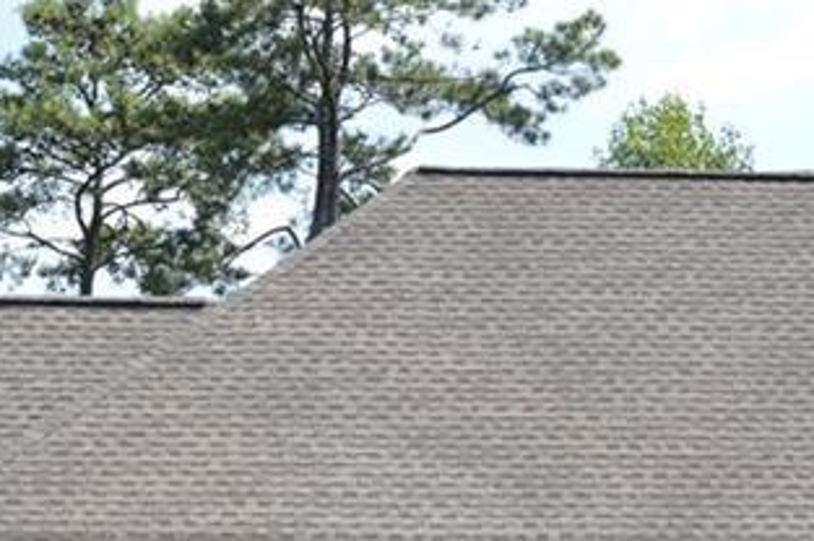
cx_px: 481
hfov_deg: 14.0
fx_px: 3320
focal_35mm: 147
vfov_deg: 9.2
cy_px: 635
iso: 100
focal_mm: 30
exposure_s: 1/200
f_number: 7.1
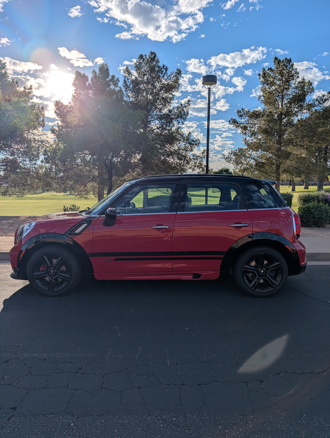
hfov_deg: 56.9
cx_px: 165
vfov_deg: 71.5
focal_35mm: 24
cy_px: 219
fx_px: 304
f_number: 1.68
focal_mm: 6.9
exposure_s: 1/4149
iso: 21
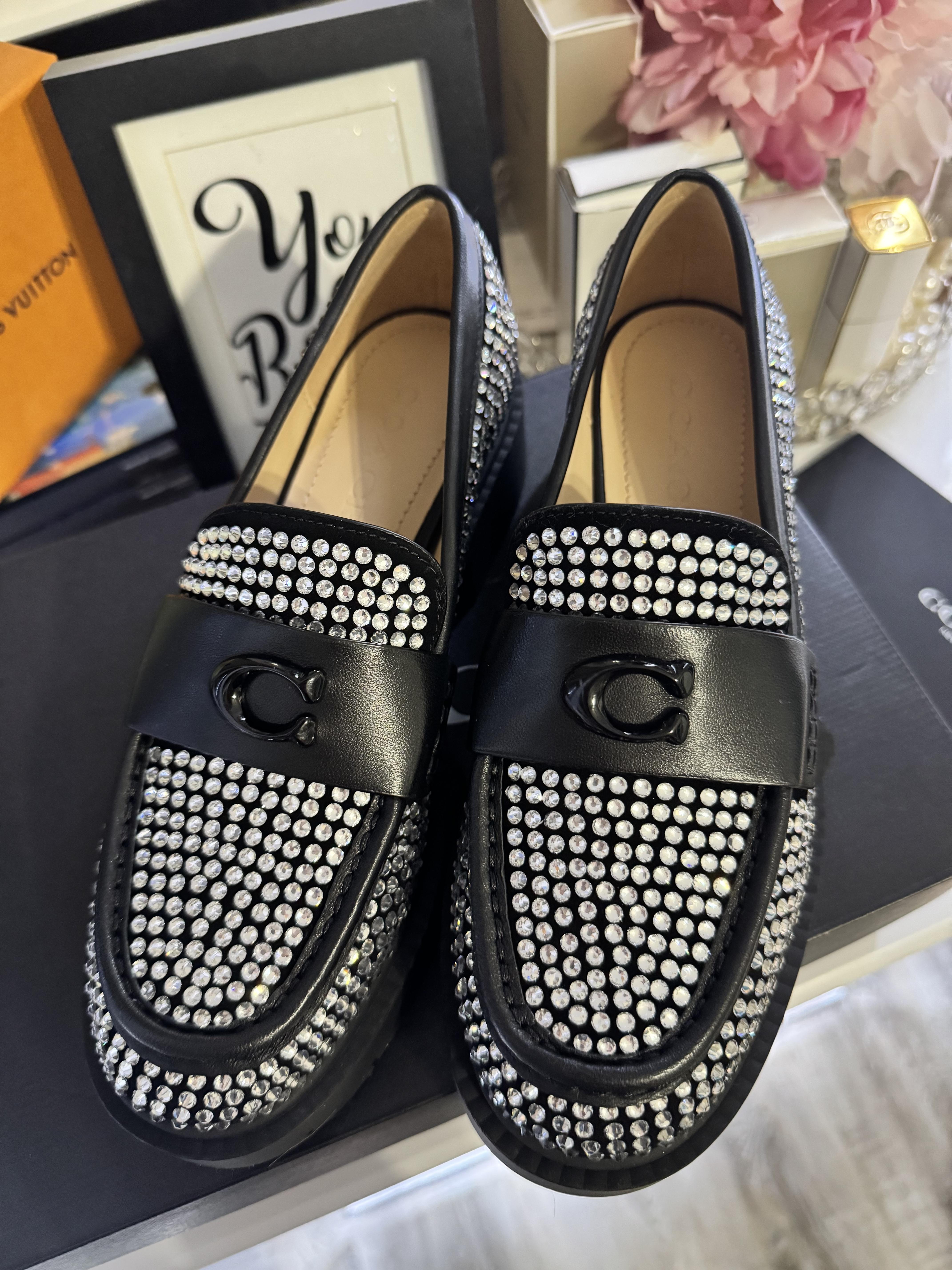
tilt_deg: -60.7
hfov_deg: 56.8
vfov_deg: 71.6
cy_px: 635
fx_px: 880
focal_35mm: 24
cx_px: 476
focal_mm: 6.76
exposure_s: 1/44
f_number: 1.78
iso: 800
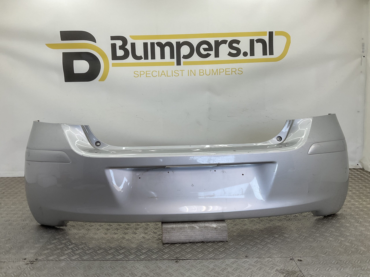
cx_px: 185
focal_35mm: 29
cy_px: 138
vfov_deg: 48.2
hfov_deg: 61.7
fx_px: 310
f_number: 1.8
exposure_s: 1/188
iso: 16
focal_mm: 3
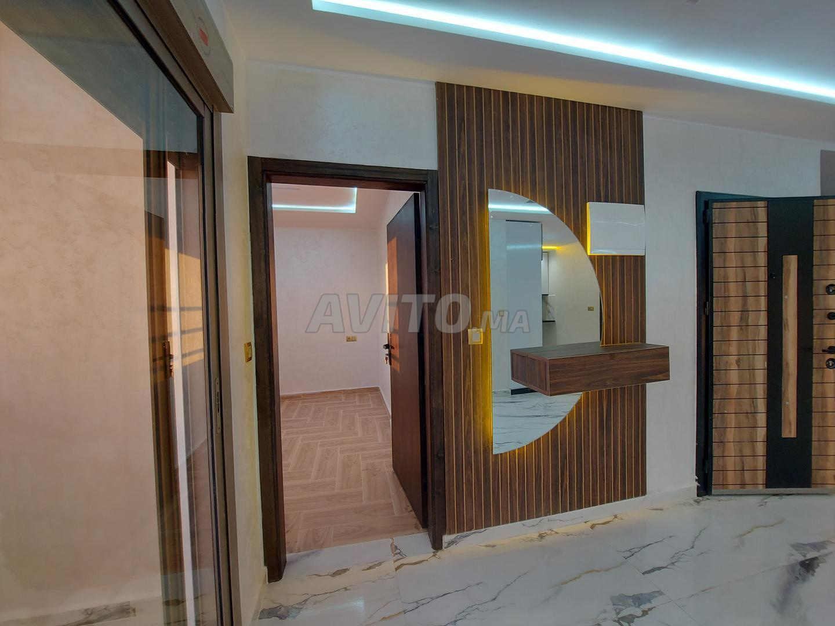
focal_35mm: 13
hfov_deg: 106.2
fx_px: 314
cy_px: 313
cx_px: 418
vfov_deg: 89.9
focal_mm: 1.74
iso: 64
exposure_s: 1/50
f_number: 2.2
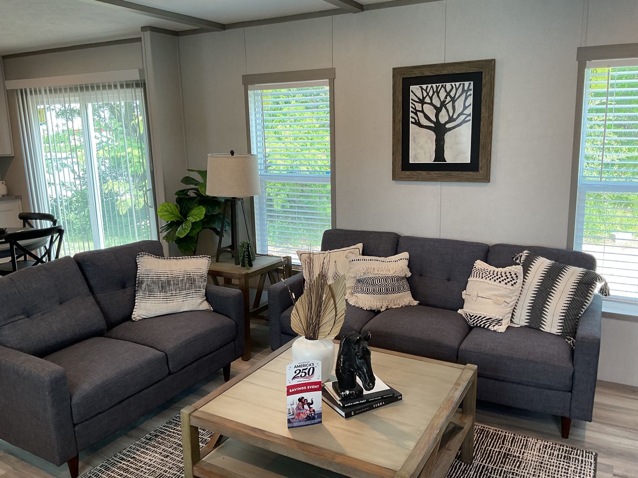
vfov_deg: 48.2
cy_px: 239
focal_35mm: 29
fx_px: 534
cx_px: 319
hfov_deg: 61.7
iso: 40
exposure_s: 1/60
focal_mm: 3
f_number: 1.8
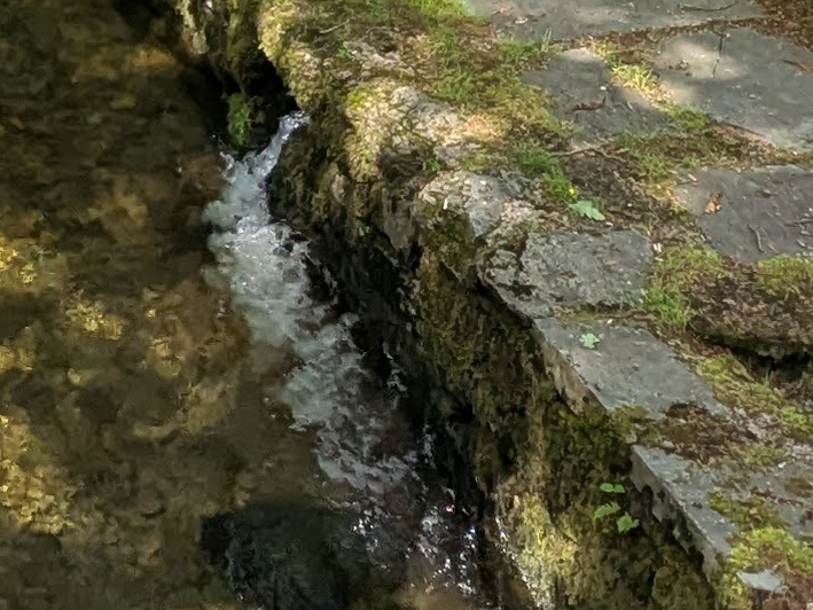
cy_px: -563
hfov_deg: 20.2
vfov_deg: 14.0
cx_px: -167
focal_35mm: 91
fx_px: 2138
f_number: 2.2
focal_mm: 2.35
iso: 39
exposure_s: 1/325
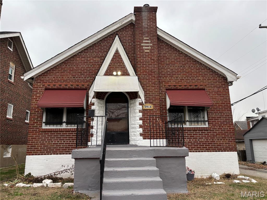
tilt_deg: +12.2
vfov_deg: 53.1
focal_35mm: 26
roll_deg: +1.0
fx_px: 201
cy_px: 100
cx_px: 134
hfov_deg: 67.3
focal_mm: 5.96
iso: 80
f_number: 1.6
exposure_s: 1/120
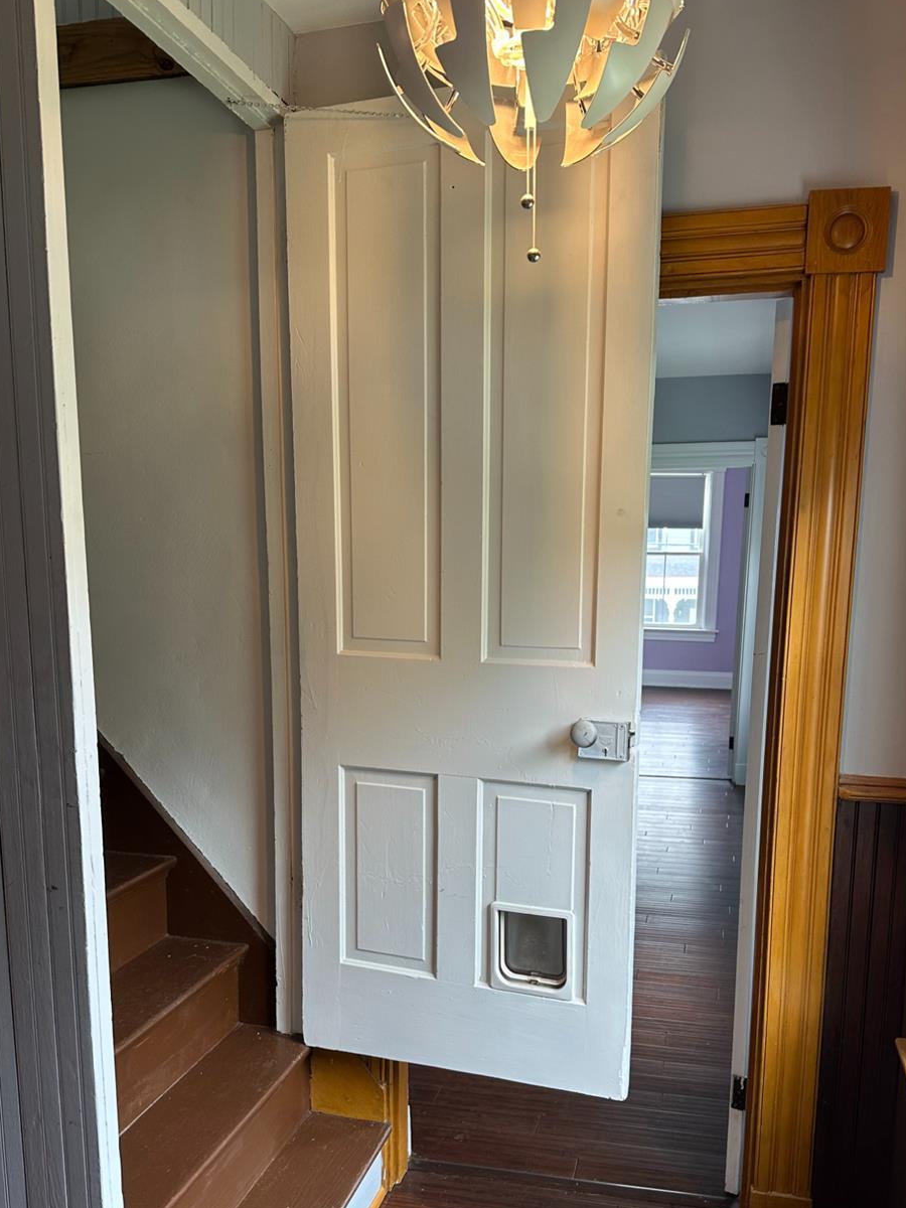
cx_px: 481
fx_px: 1047
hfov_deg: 46.8
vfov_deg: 59.4
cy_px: 729
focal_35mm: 30
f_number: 1.78
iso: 125
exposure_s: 1/60
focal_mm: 6.86
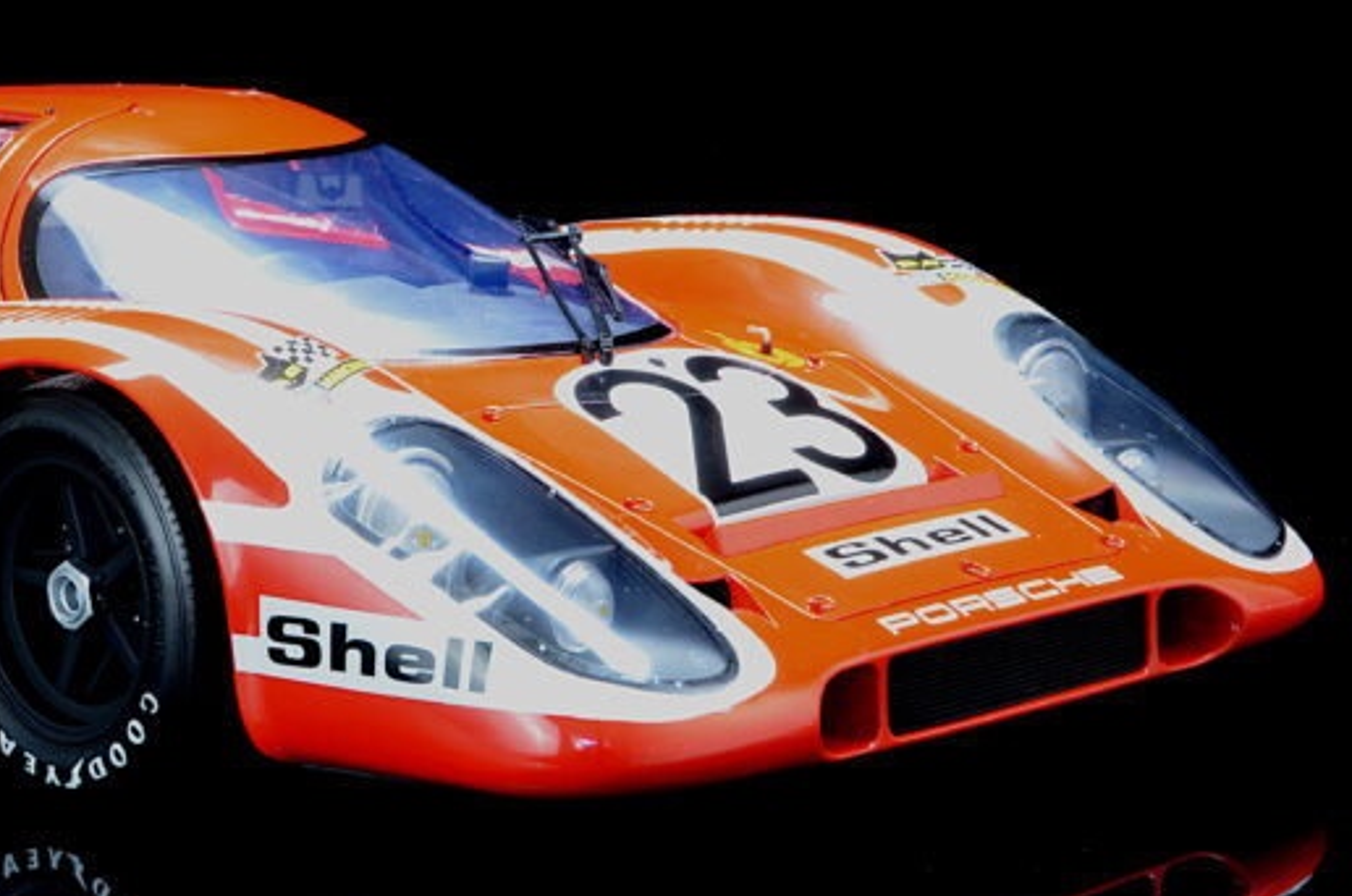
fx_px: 4461
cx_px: 97
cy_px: 189
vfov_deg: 11.4
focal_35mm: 119
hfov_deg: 17.0
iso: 800
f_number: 18
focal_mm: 40
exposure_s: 1/2
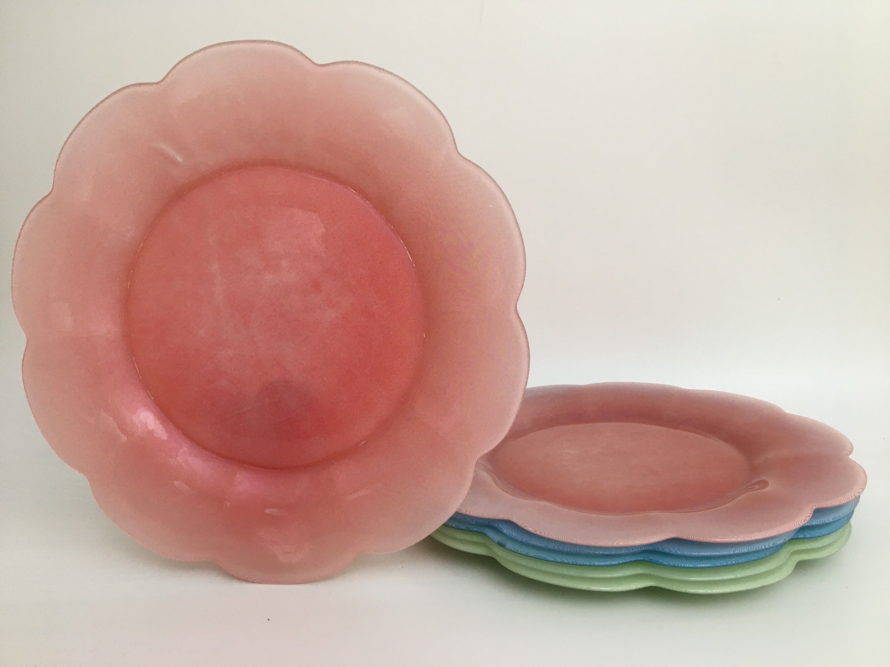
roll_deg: +1.0
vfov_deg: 48.2
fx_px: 746
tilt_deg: -9.8
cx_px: 445
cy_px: 334
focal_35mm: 29
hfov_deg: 61.7
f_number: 2.2
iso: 100
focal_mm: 4.15
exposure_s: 1/33
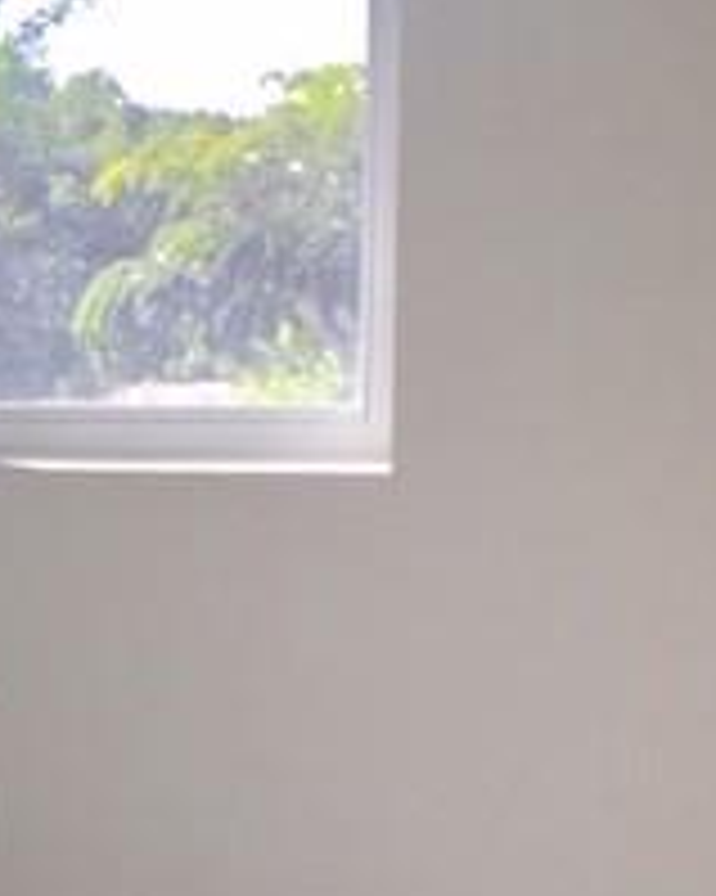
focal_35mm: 91
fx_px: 2412
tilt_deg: -11.5
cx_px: -239
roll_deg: +1.1
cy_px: 711
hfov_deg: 15.9
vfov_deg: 20.8
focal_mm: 4.15
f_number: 2.2
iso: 32
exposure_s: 1/177
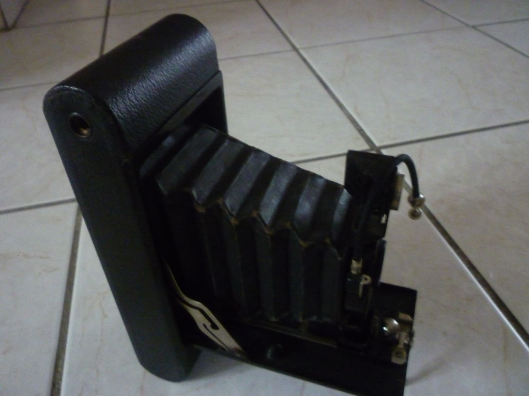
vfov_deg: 48.2
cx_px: 264
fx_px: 443
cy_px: 198
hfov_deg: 61.7
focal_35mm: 29
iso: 800
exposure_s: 1/8
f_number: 3.3
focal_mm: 5.2
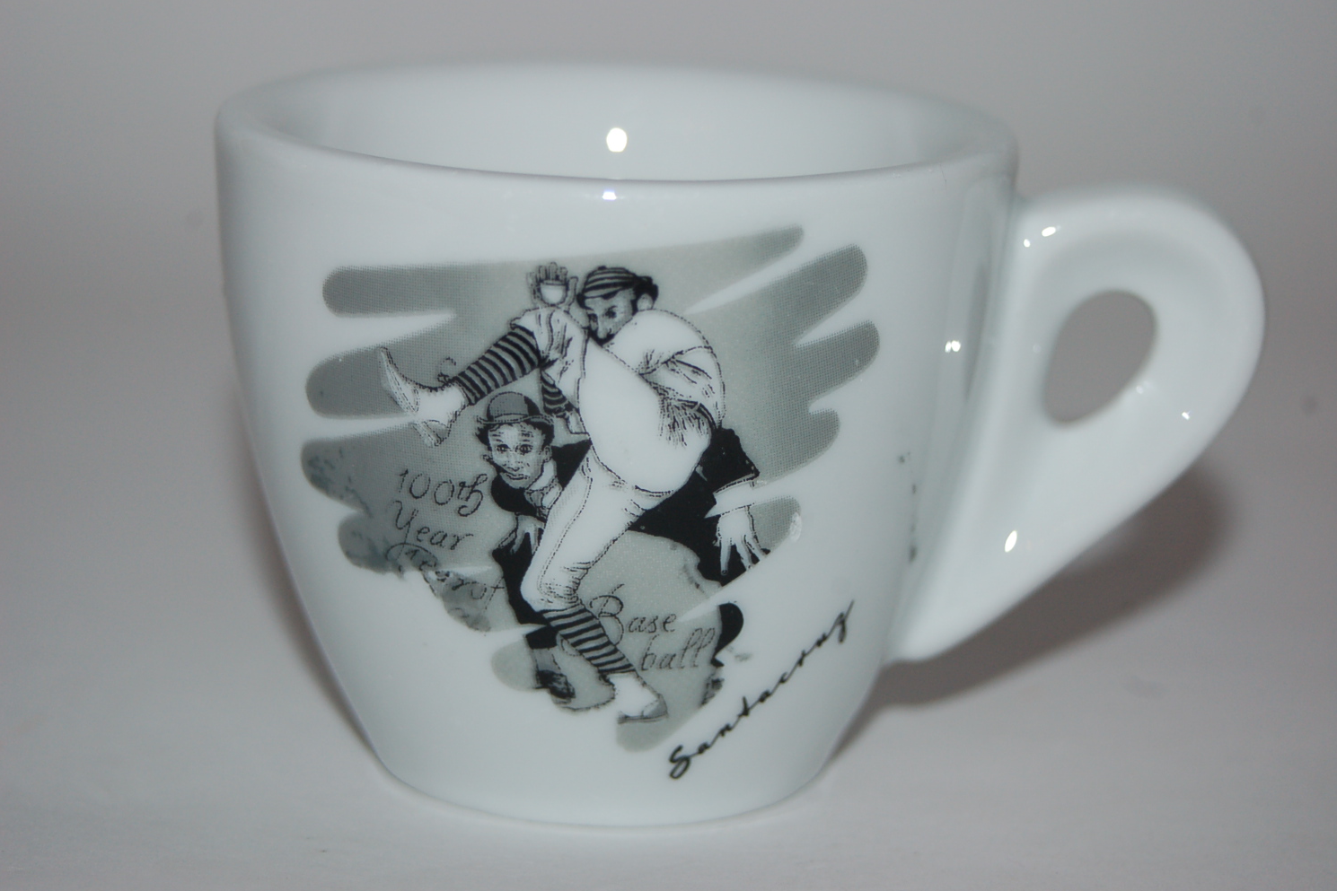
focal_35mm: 114
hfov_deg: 18.0
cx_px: 666
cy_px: 448
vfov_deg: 12.1
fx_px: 4216
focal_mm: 75
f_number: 7.1
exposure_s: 1/125
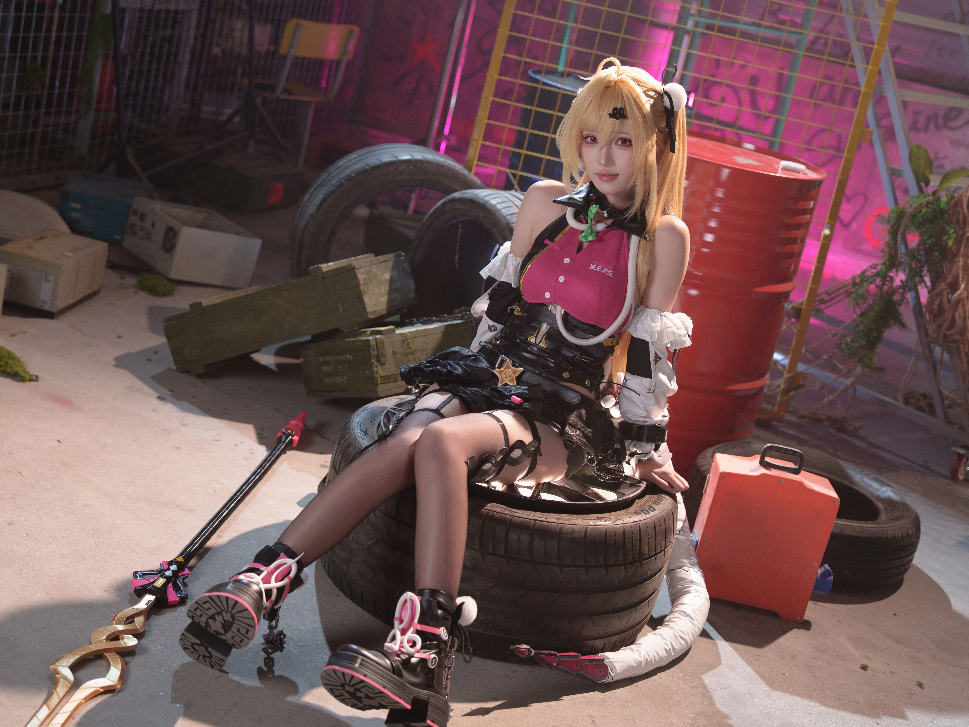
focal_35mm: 54
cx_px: 492
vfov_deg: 27.0
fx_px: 1512
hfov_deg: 35.5
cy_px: 361
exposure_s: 1/80
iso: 640
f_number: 2.8
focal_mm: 49
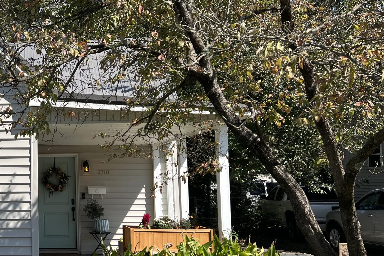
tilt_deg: +5.6
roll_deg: +0.7
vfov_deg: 26.5
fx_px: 544
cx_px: 22
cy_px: 127
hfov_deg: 36.0
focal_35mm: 51
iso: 50
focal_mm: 5.7
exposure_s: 1/4115
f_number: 1.5
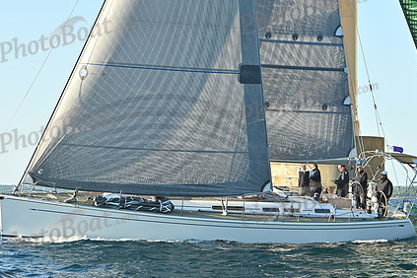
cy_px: 165
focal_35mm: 137
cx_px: 189
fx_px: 1587
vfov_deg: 10.0
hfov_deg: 15.0
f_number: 8
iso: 800
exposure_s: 1/1250
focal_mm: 100
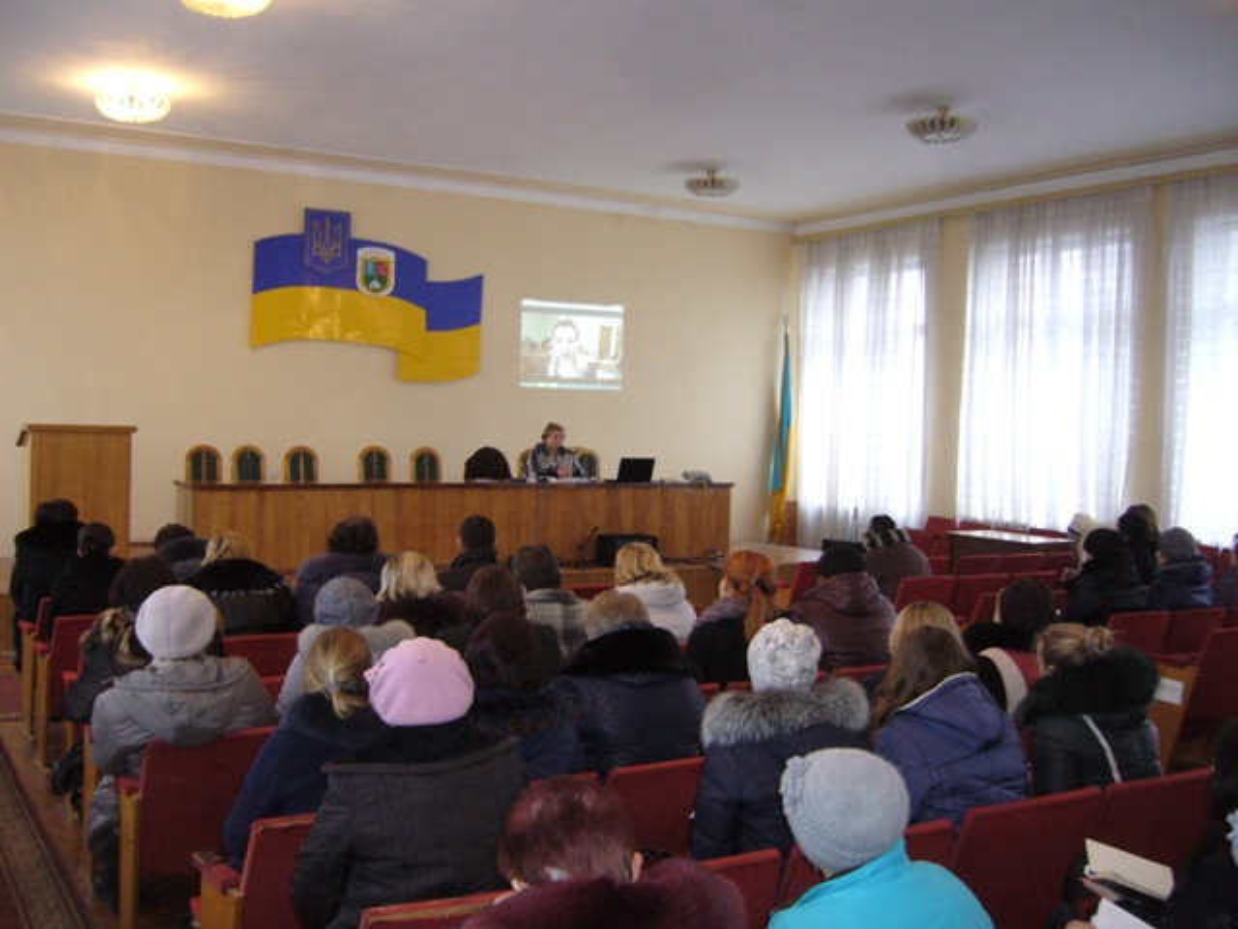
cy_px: 464
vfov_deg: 40.7
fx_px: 1252
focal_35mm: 35
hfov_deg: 52.6
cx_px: 619
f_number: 2.8
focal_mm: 5.8
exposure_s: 1/30
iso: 250
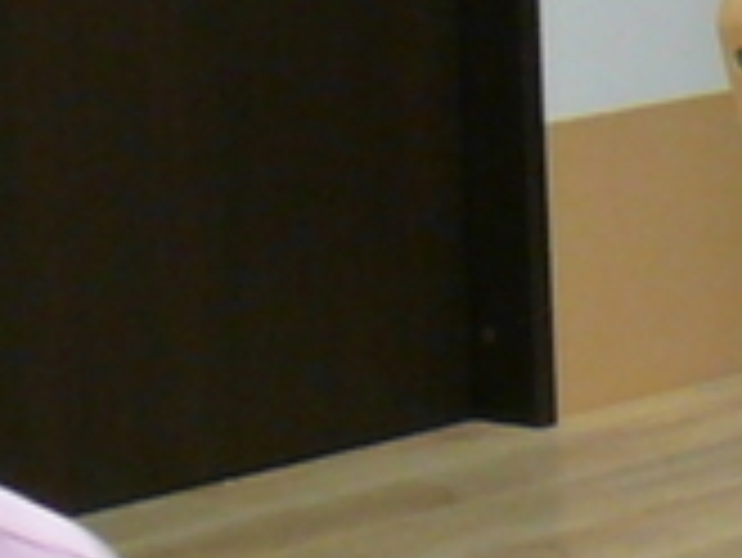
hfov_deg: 7.3
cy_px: -292
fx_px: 5448
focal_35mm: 254
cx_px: 1763
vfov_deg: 5.8
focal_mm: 4.7
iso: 100
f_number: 2.8
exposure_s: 1/30
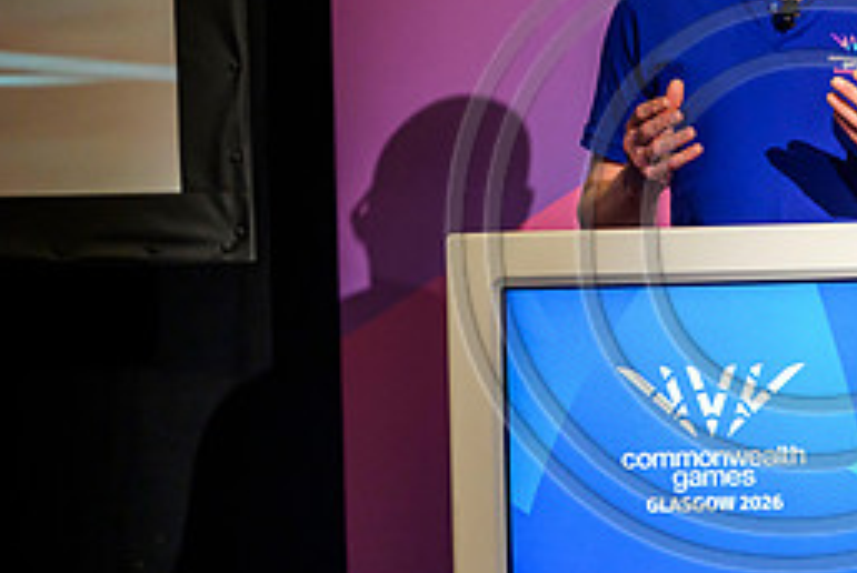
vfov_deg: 3.7
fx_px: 8866
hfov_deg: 5.5
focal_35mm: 372
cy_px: 228
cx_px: 790
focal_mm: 165
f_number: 2.8
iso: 2500
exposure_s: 1/640
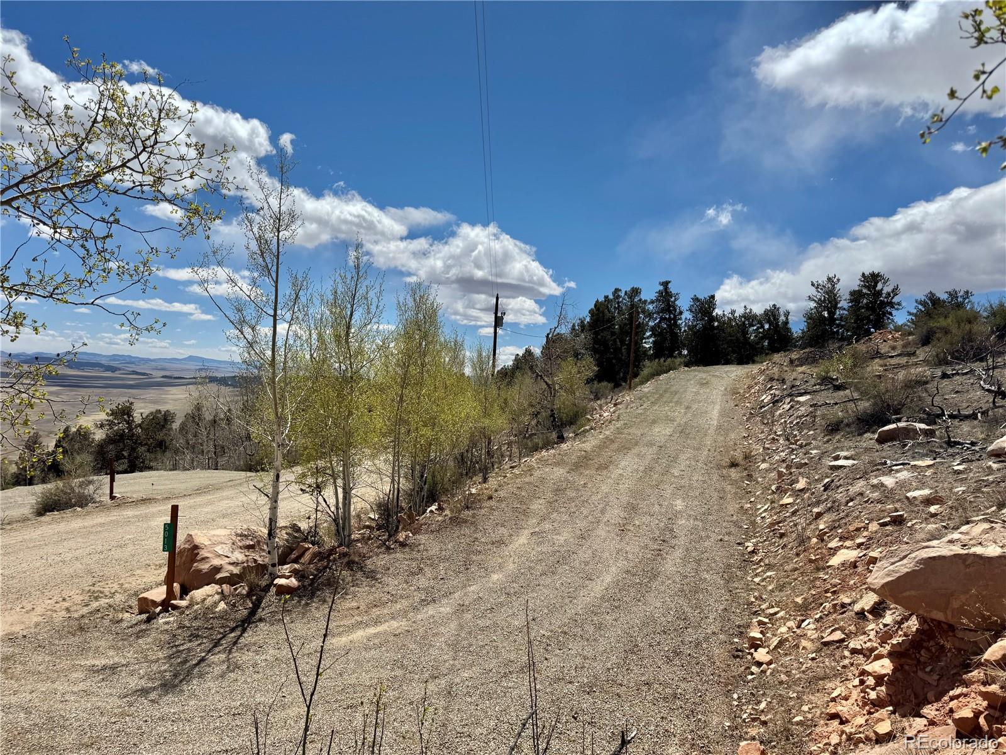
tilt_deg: -0.6
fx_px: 697
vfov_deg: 56.8
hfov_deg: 71.6
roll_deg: -3.3
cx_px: 503
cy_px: 378
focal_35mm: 24
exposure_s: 1/9009
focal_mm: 6.76
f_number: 1.78
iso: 80
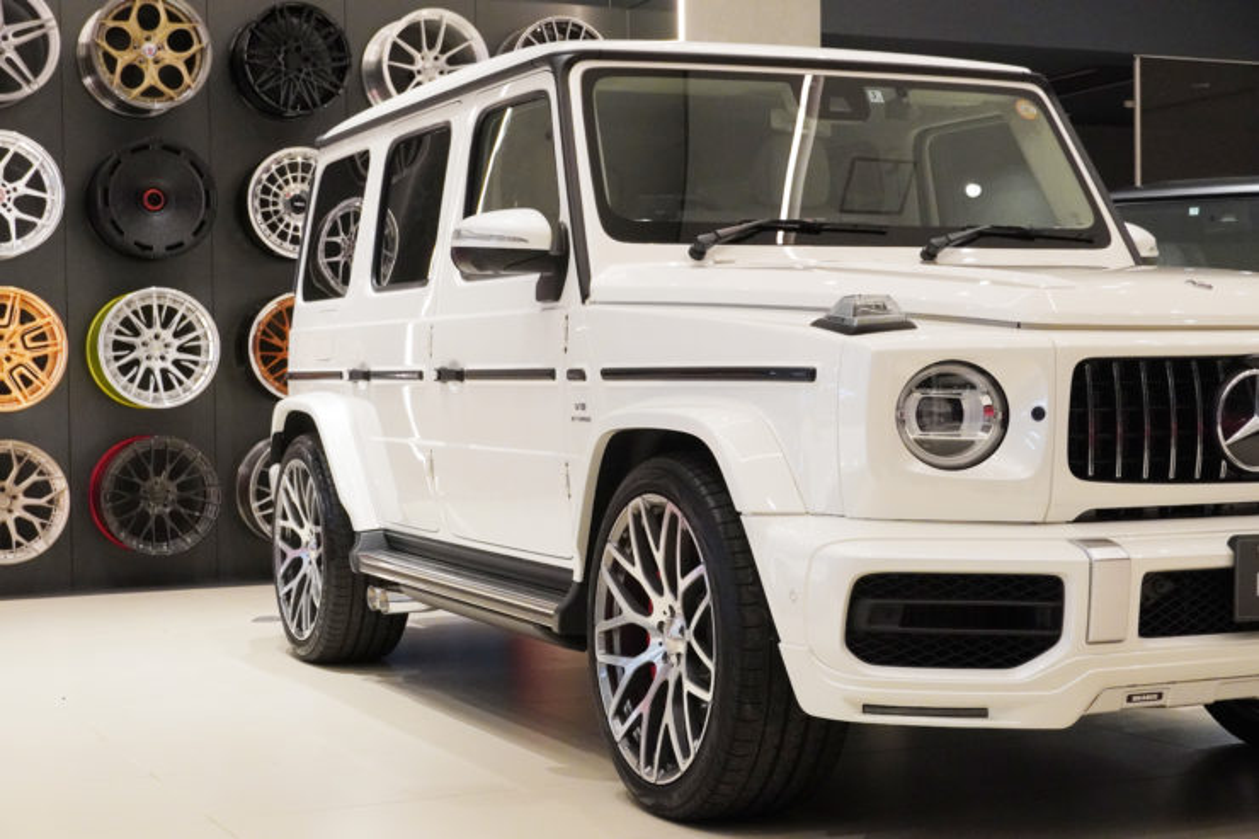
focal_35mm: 58
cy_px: 420
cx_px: 630
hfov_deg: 34.2
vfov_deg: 23.2
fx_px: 2045
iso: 3200
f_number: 6.3
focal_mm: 39
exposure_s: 1/250
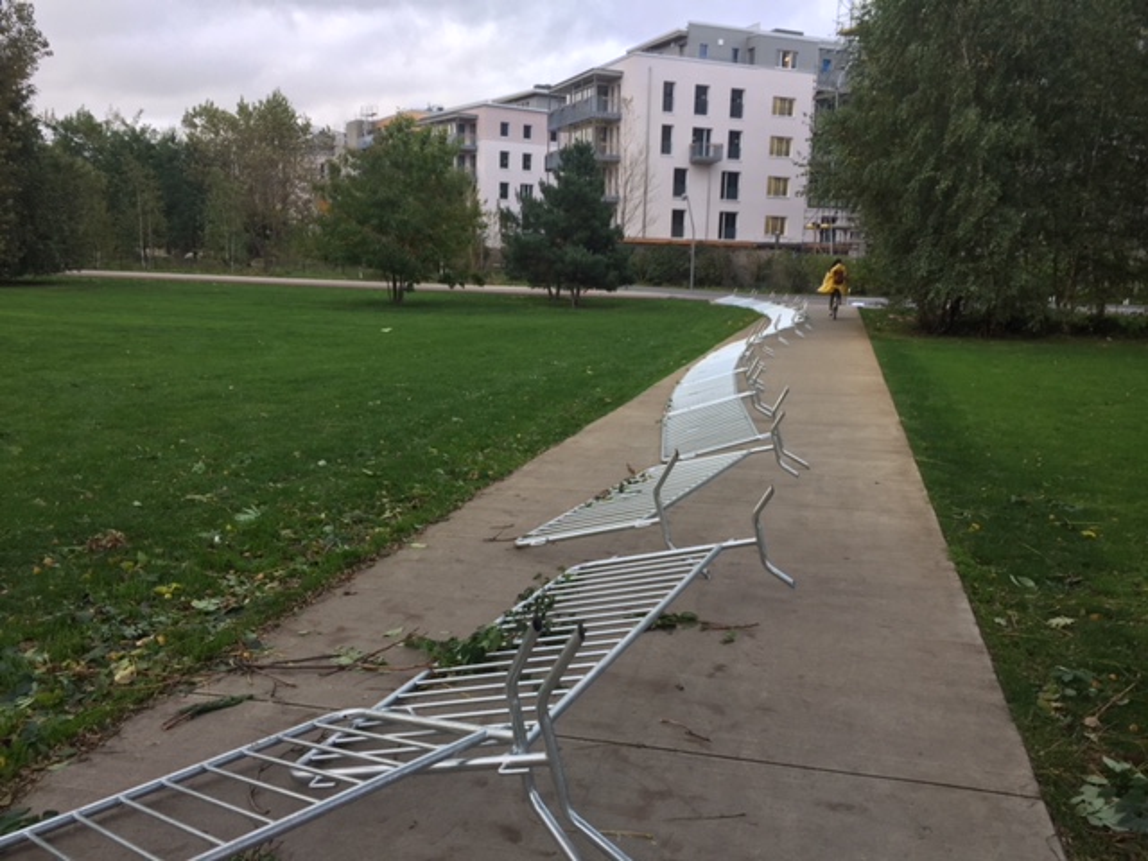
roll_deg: -2.5
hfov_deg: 61.7
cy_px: 430
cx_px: 574
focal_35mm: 29
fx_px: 962
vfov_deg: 48.2
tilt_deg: -9.5
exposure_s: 1/50
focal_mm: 4.15
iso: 32
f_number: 2.2
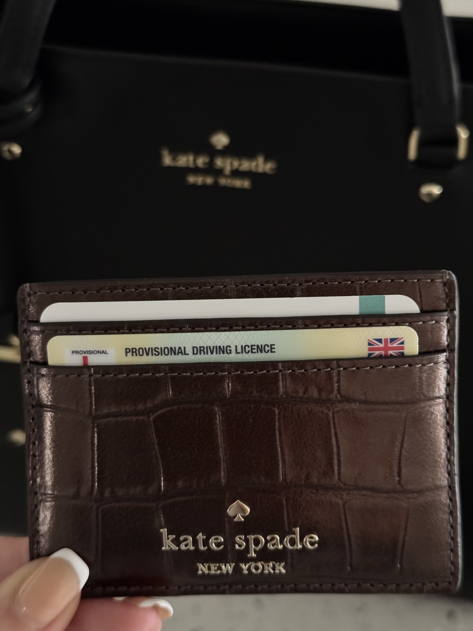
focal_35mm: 48
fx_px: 875
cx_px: 236
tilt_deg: -43.2
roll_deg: -2.0
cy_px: 316
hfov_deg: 30.3
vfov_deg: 39.7
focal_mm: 6.76
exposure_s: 1/26
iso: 800
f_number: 1.78
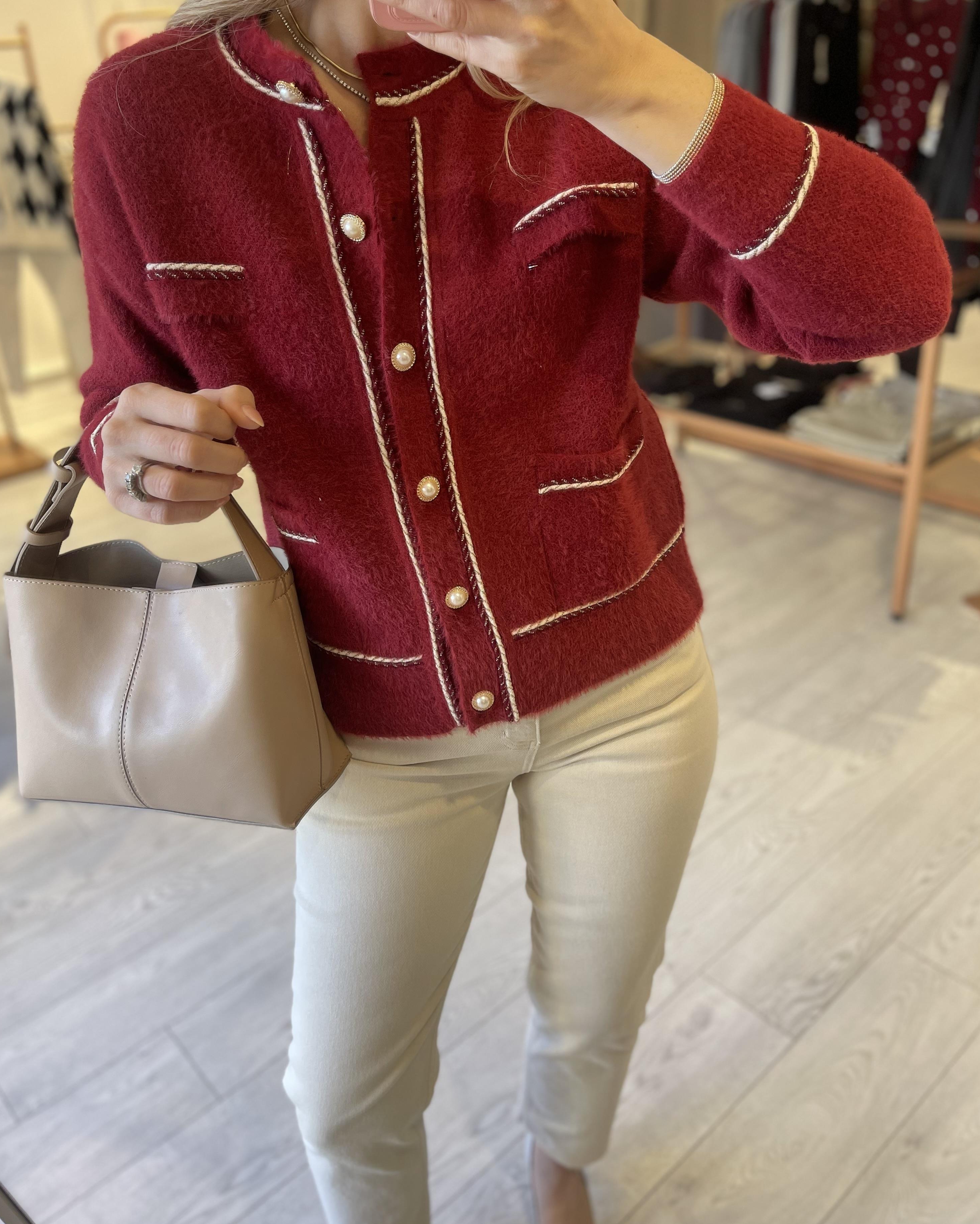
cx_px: 482
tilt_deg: -45.8
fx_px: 1015
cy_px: 579
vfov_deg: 62.2
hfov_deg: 51.5
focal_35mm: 28
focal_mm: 5.1
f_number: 1.6
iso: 80
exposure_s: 1/100
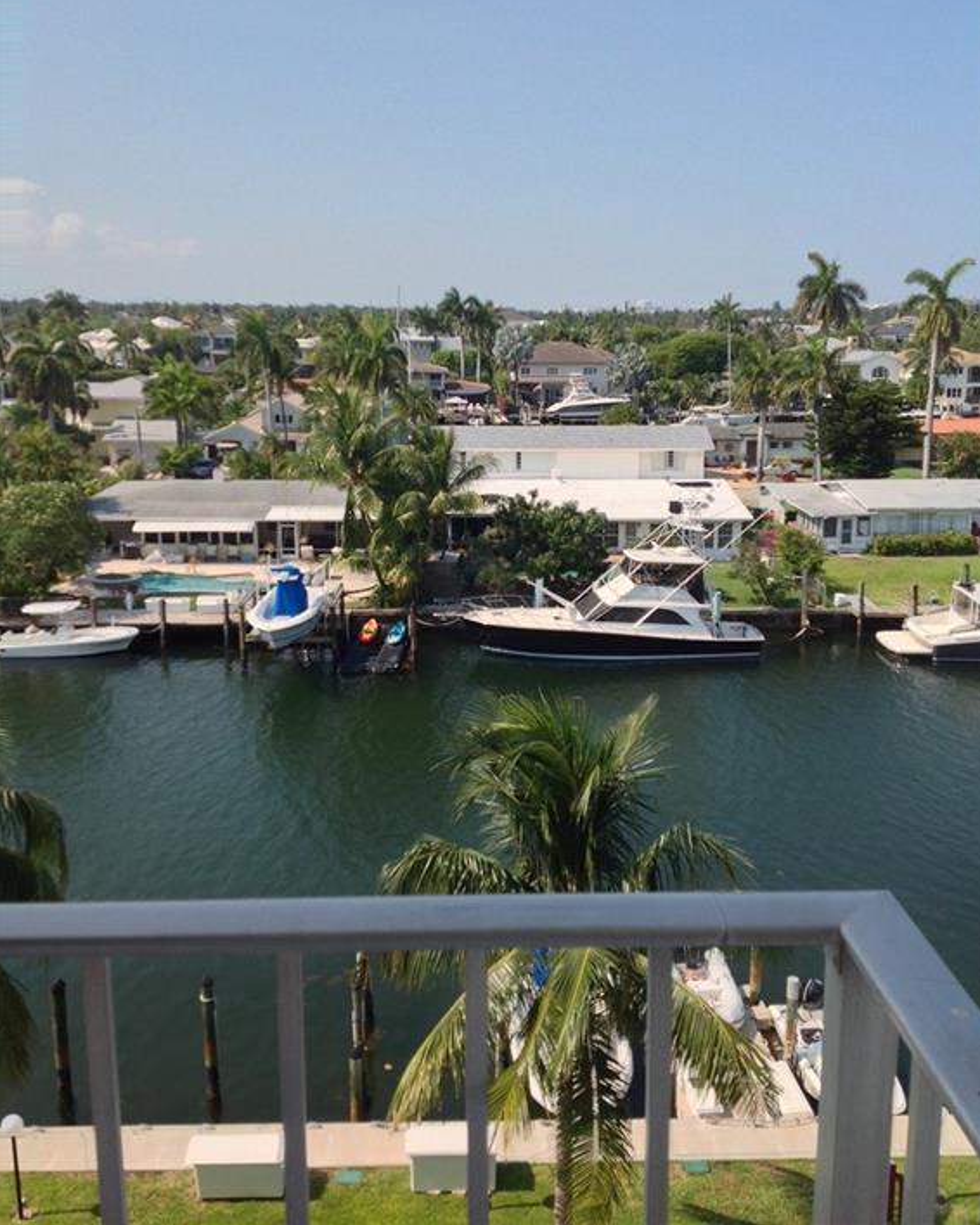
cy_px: 562
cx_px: 491
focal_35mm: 37
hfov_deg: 40.1
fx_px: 1342
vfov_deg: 49.0
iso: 50
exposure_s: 1/1163
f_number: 2.4
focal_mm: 4.28
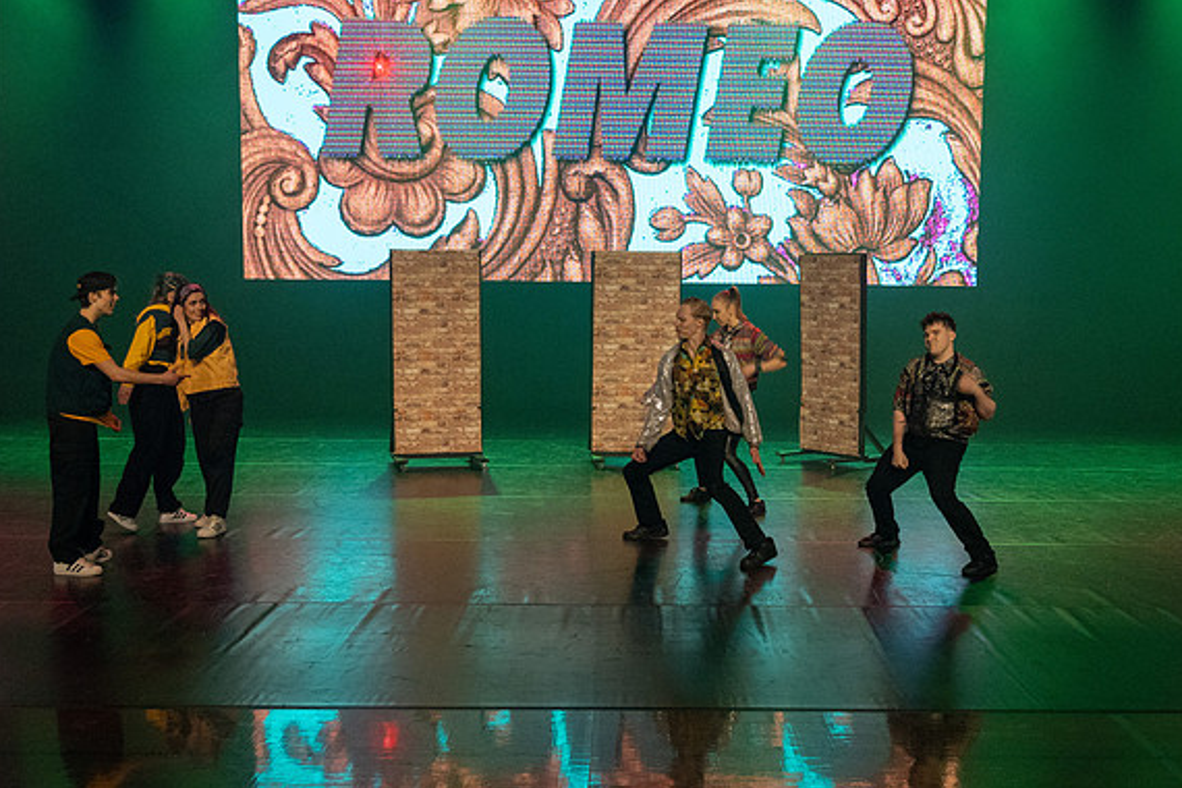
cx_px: 648
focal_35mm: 47
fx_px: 1543
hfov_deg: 41.9
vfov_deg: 28.6
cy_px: 458
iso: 2800
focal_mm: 24
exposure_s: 1/100
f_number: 4
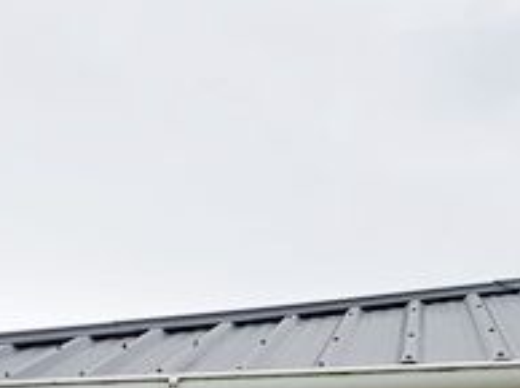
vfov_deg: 14.5
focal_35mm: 94
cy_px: 609
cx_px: 51
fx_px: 1410
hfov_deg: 20.5
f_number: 1.7
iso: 50
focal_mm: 4.2
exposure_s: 1/858
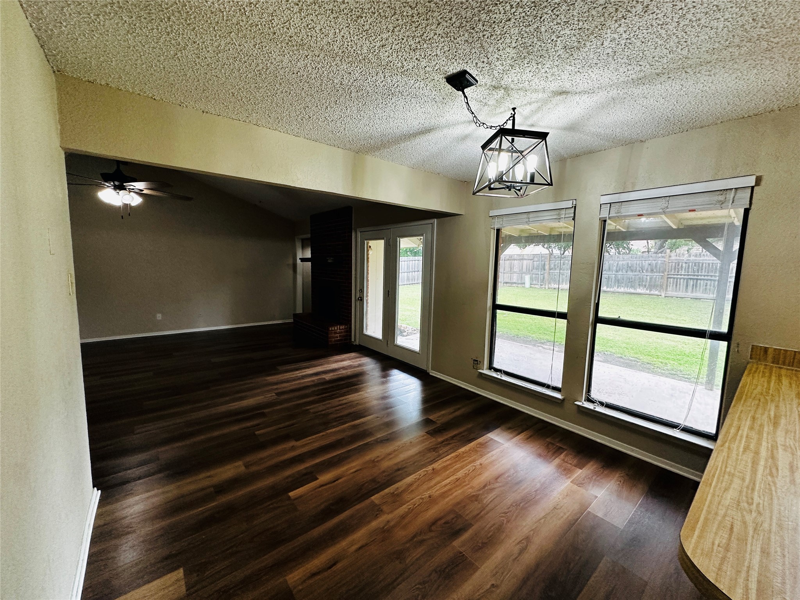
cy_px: 300
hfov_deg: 102.1
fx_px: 324
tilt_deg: -6.0
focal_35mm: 14
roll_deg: -1.8
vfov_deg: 85.7
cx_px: 400
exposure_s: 1/120
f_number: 2.2
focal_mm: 2.22
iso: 250
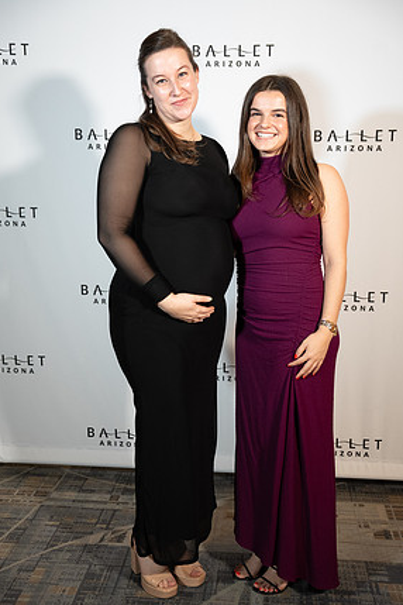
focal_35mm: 44
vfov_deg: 44.5
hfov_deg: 30.5
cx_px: 207
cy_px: 305
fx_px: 739
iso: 1600
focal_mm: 41.9
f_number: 2.8
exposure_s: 1/200
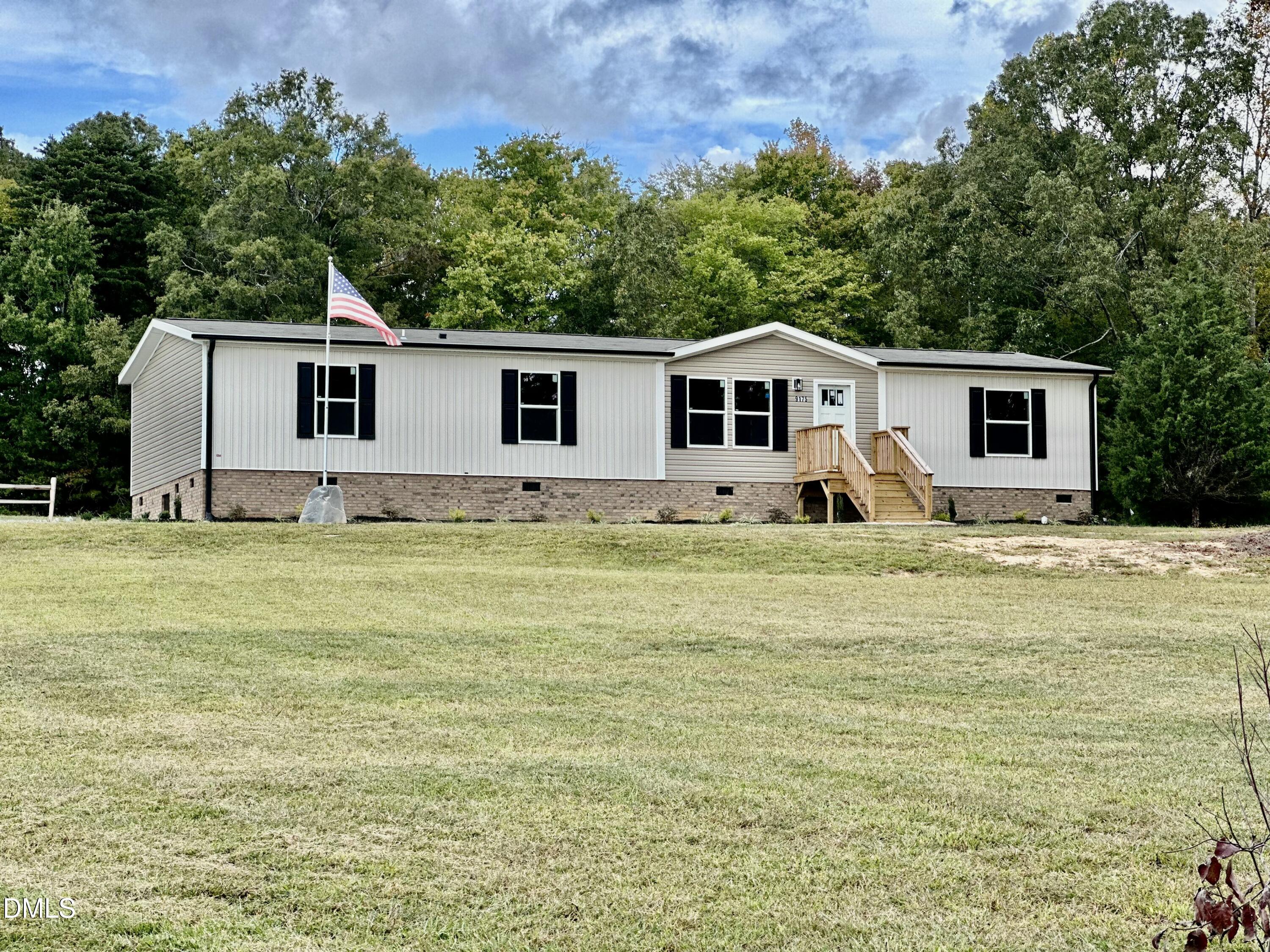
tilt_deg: +5.3
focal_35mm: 77
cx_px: 635
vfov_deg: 19.1
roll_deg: +0.2
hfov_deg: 25.3
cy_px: 476
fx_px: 2825
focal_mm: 9
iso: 32
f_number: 2.8
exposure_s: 1/166
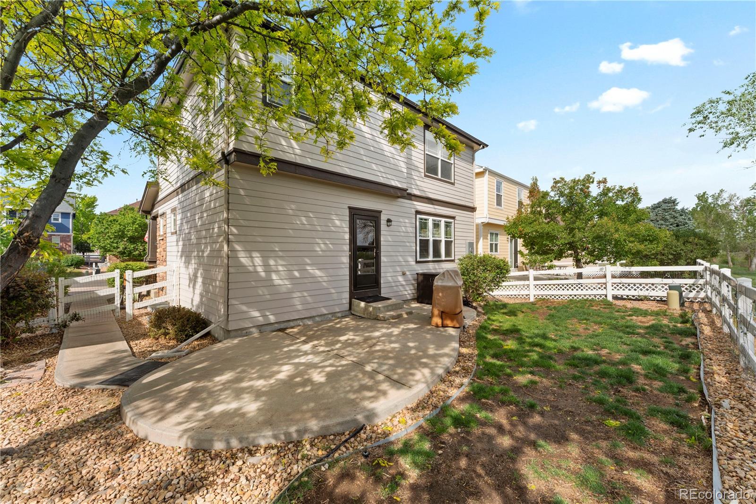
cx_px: 378
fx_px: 294
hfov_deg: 104.3
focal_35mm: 14
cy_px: 252
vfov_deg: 81.2
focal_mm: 14
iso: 400
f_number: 9
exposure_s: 1/400
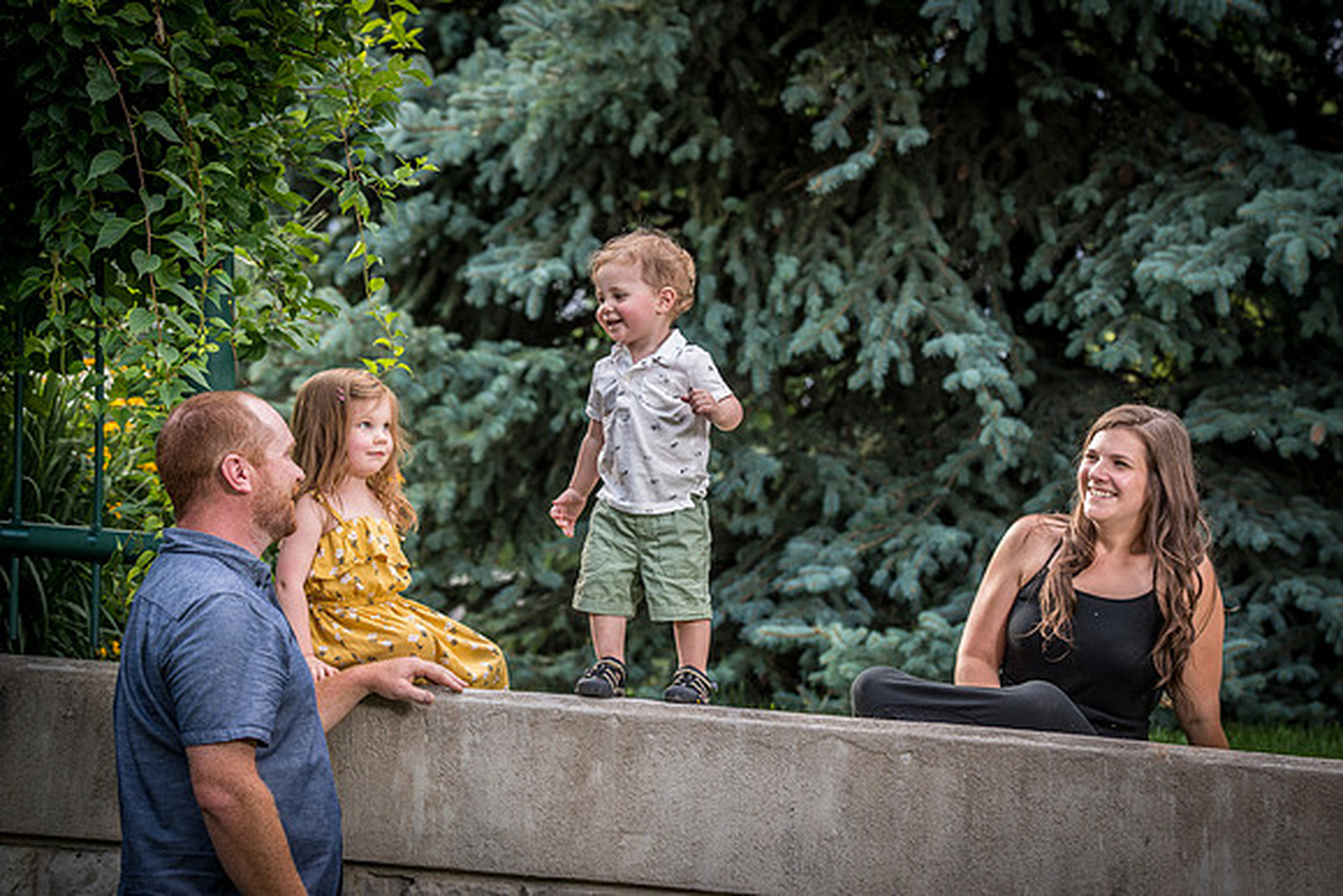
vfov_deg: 14.0
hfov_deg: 20.8
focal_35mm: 98
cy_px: 448
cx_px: 672
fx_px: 3657
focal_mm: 98
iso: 250
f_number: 5
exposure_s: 1/200
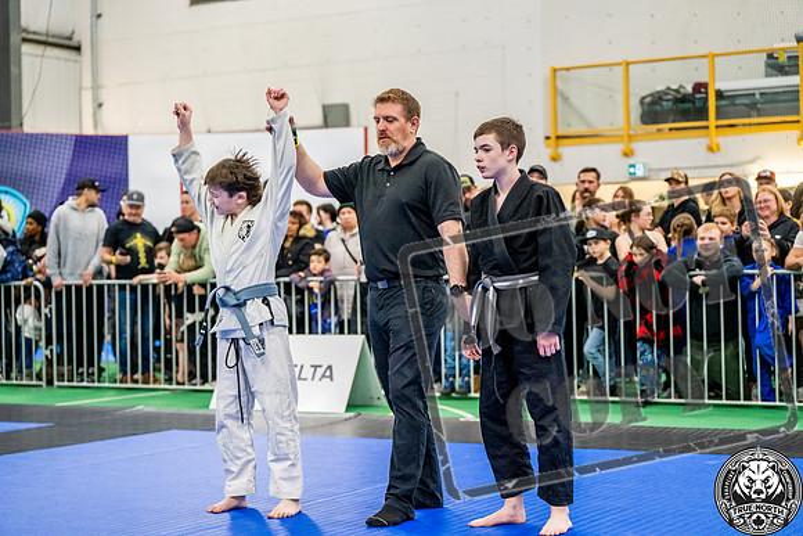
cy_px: 268
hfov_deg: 28.8
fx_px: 1562
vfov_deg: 19.5
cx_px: 402
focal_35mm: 70
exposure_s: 1/500
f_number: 2.8
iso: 5000
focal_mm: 70
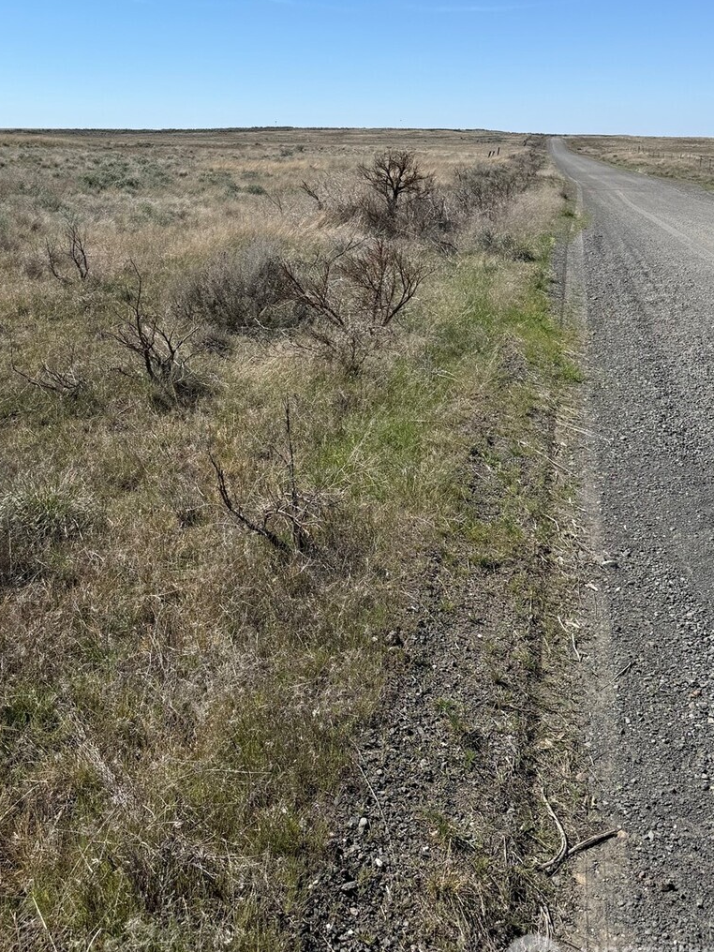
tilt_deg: -11.6
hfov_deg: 41.6
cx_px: 284
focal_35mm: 34
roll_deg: +0.0
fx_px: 935
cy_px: 334
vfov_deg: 53.1
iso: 80
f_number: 1.78
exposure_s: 1/5319
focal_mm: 6.76
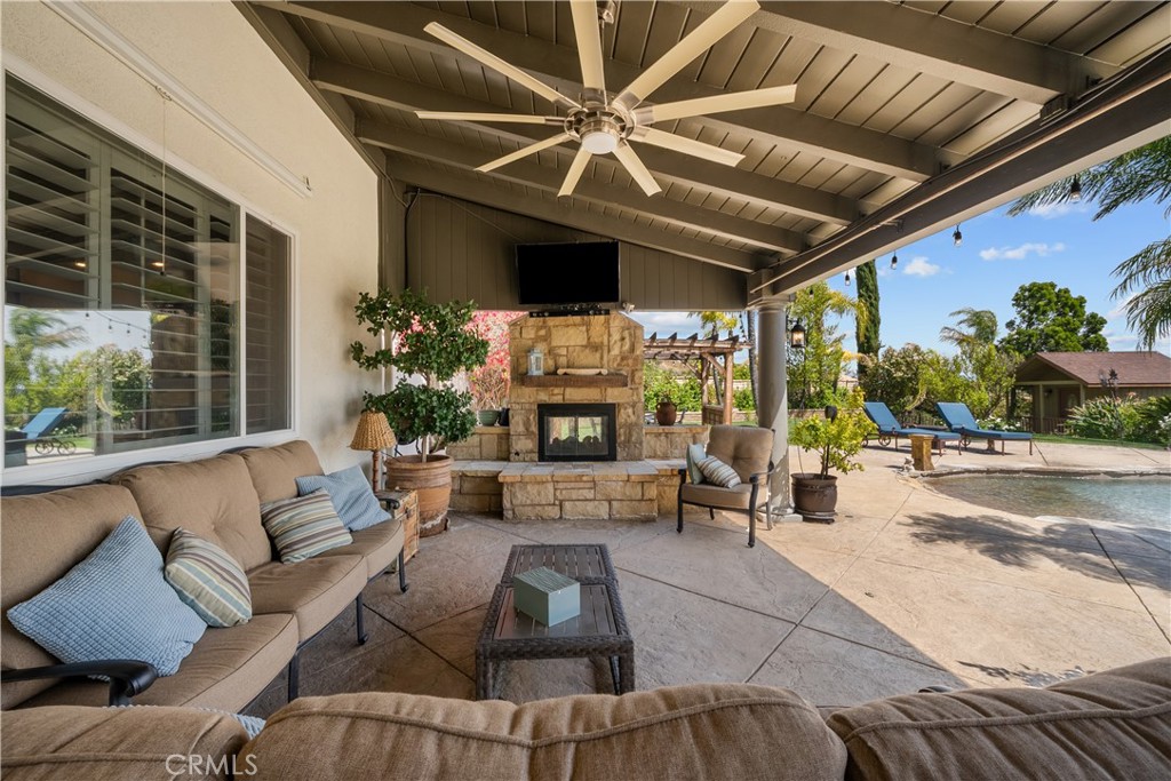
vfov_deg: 81.2
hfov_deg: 104.2
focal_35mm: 14
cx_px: 586
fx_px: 455
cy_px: 390
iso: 125
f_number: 9
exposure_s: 1/40
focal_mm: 14
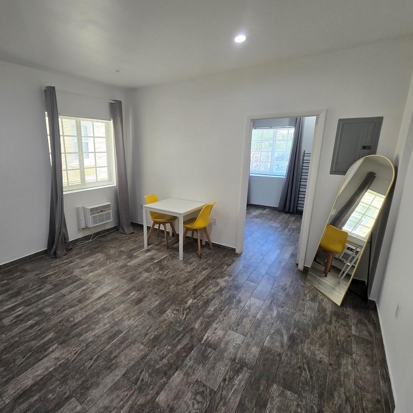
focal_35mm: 16
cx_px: 169
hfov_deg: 86.5
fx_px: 216
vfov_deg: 87.4
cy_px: 202
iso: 125
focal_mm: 2.2
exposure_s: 1/60
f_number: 2.2
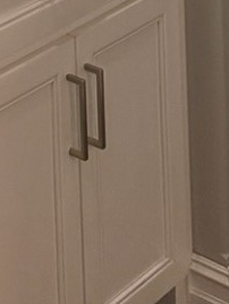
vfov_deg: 11.5
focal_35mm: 137
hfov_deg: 10.4
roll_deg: +2.7
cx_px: -124
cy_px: -460
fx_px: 1207
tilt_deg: -1.0
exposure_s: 1/60
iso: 500
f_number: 1.78
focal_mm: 6.76
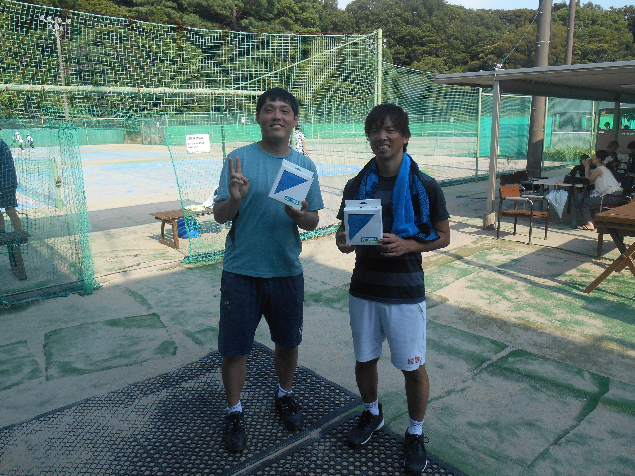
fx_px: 477
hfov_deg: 67.3
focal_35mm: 26
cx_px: 318
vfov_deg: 53.1
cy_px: 238
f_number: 3.4
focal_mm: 4.7
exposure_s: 1/400
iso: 80
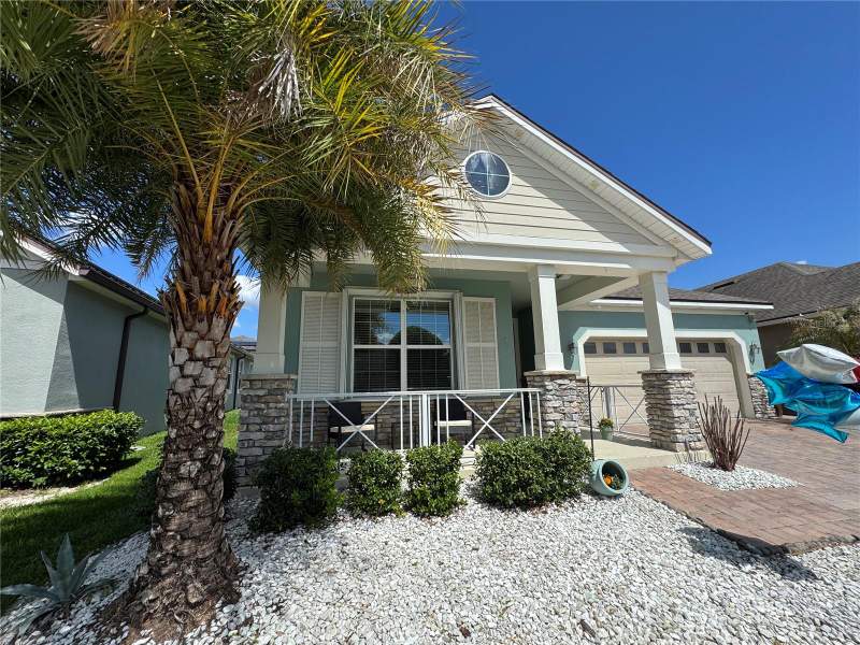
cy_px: 322
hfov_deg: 102.1
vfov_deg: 85.7
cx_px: 430
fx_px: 348
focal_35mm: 14
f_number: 2.2
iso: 50
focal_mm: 2.22
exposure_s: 1/2146
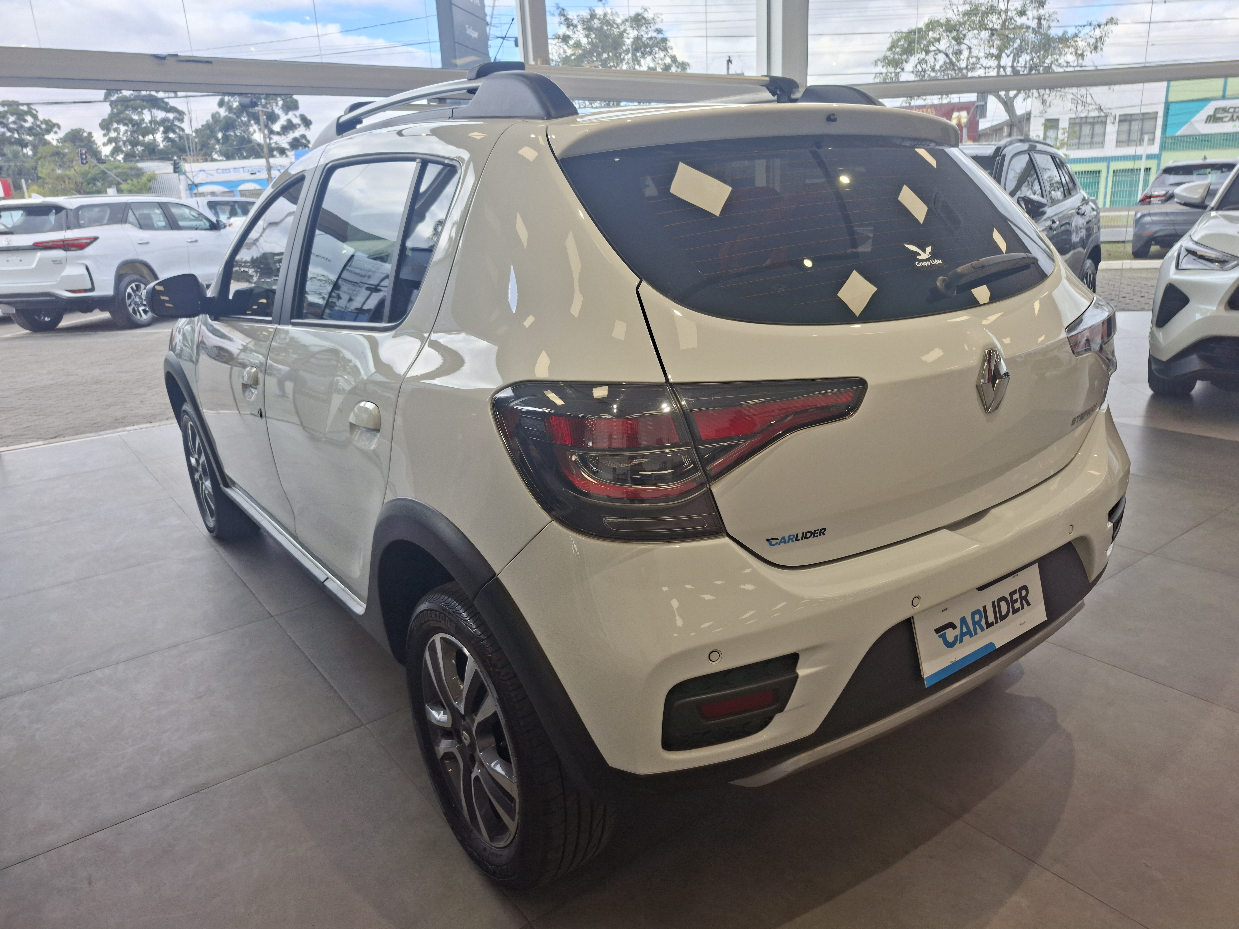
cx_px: 620
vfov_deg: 58.9
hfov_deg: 73.9
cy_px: 464
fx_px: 823
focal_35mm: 23
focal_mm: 5.54
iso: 50
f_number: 1.8
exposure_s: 1/221
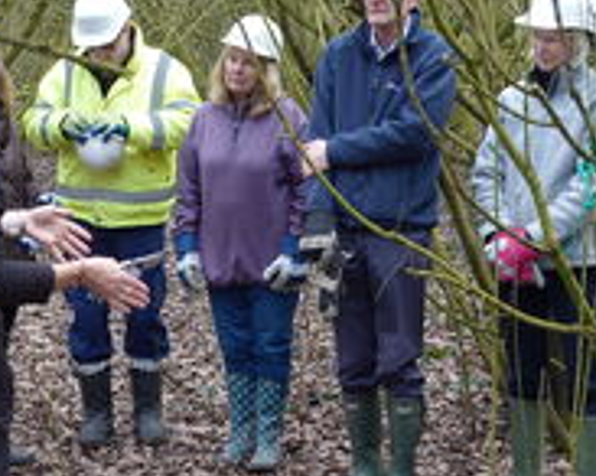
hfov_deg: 24.4
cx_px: 210
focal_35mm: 78
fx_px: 1374
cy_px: 323
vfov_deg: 19.6
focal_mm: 12.48
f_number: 2.8
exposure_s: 1/80
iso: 125
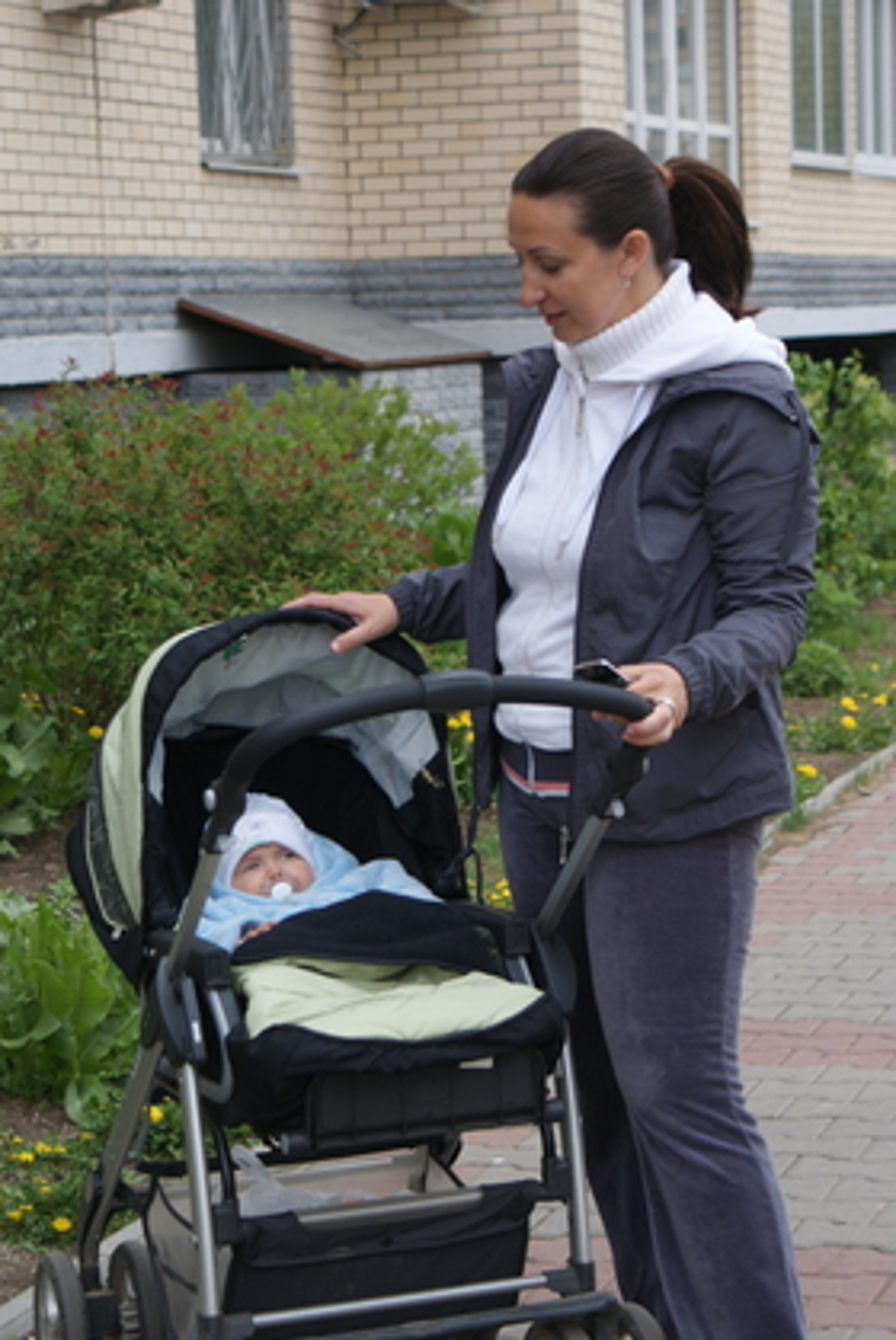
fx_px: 3300
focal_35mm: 89
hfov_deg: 15.5
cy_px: 707
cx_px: 434
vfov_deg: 23.0
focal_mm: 55
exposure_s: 1/125
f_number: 6.3
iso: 100
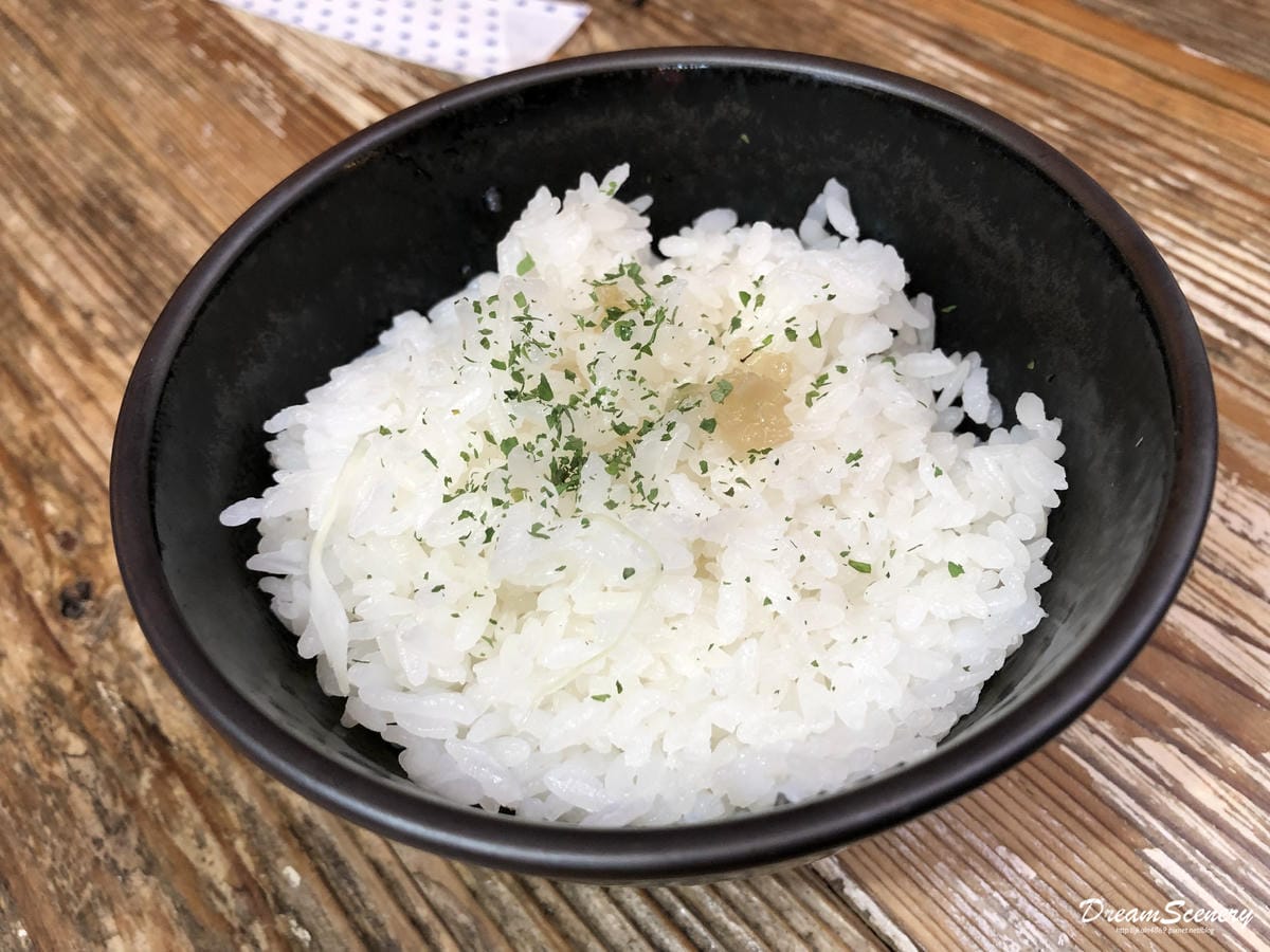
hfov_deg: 63.4
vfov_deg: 49.7
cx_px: 635
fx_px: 1027
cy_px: 476
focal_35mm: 28
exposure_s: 1/20
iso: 40
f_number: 1.8
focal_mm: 3.99
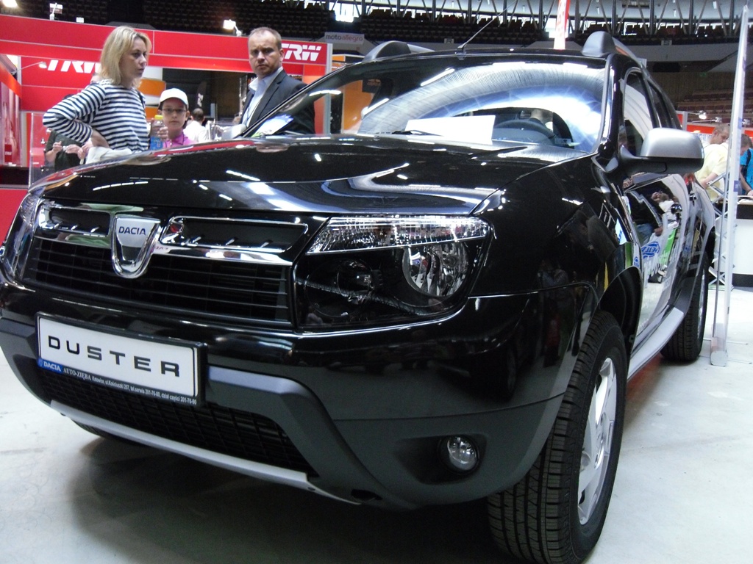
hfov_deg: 54.0
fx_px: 740
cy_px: 282
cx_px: 376
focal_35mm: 34
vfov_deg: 41.8
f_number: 2.8
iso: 400
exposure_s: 1/43
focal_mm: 6
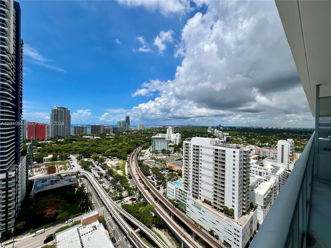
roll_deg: -1.5
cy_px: 124
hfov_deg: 106.2
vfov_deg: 89.9
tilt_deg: +0.2
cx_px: 166
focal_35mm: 13
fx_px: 124
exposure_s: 1/3215
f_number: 1.8
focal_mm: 1.57
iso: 32
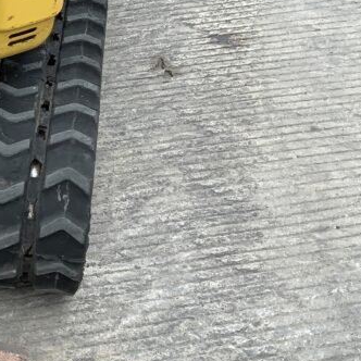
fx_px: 932
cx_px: -127
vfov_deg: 21.9
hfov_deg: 19.9
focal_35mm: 79
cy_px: 211
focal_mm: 3
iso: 16
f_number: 1.8
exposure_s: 1/177
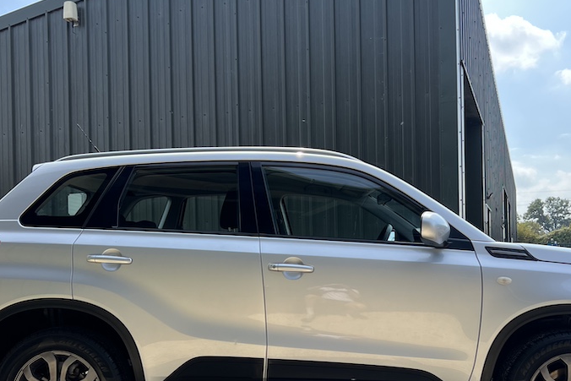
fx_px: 635
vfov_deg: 33.1
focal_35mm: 40
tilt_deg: -0.3
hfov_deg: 48.3
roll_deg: +2.3
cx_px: 326
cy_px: 252
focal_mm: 5.7
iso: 50
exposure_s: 1/1808
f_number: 1.5
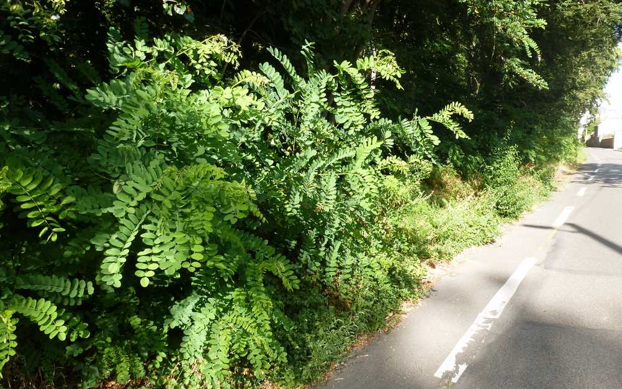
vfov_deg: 47.6
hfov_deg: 70.4
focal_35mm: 26
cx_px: 309
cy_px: 206
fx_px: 441
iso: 100
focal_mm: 4.3
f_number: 4
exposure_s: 1/100
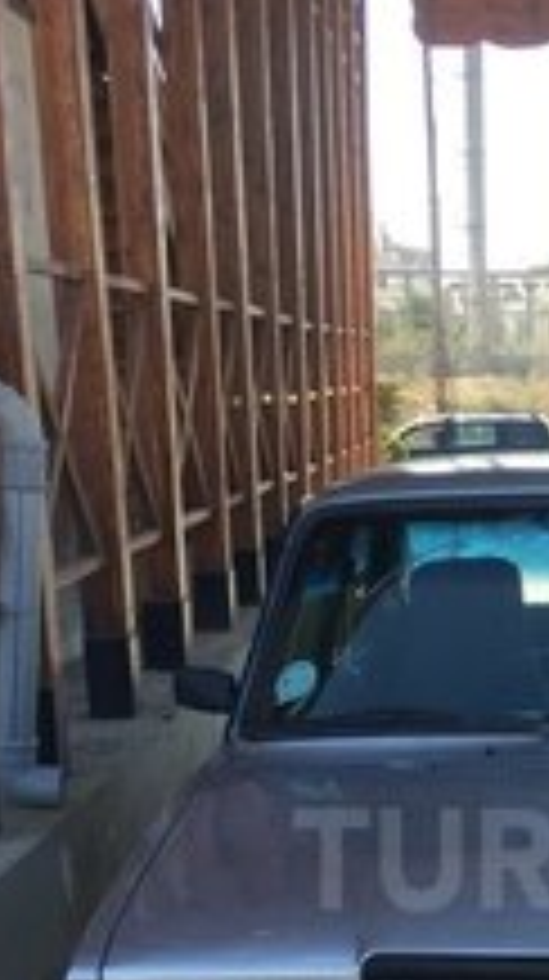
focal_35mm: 72
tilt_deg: -14.5
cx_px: 639
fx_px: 1871
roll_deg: +0.2
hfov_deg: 16.1
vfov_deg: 28.4
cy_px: 859
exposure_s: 1/421
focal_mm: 4.15
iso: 32
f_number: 2.2
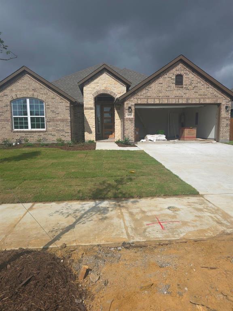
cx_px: 116
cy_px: 156
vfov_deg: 73.9
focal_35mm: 23
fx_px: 206
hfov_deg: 58.9
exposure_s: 1/10816
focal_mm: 6.3
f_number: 1.7
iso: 160
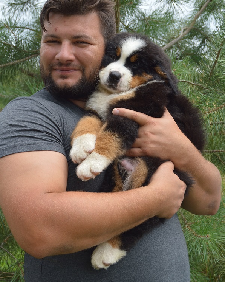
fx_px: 496
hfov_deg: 25.6
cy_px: 142
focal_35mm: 60
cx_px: 113
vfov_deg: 31.7
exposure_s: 1/200
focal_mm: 35
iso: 100
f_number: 7.1
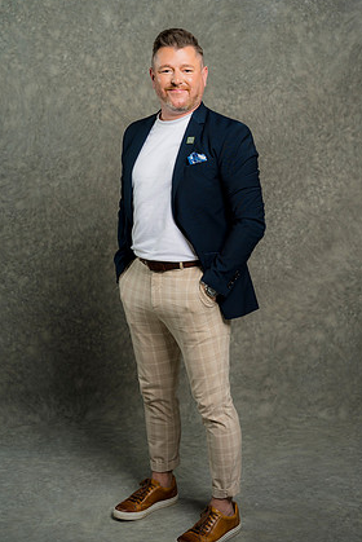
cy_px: 261
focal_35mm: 59
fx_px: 888
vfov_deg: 33.9
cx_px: 191
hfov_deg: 23.0
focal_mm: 55
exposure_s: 1/160
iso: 125
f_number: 4
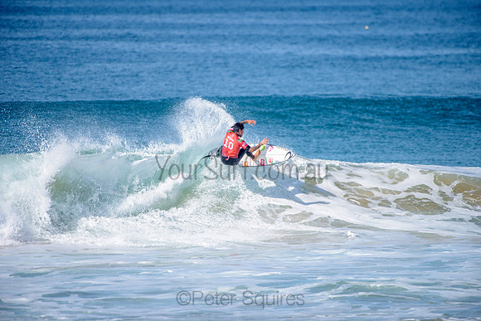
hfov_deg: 4.1
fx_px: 6682
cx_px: 240
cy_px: 160
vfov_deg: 2.8
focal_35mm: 500
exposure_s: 1/2000
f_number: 5.6
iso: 160
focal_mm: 500
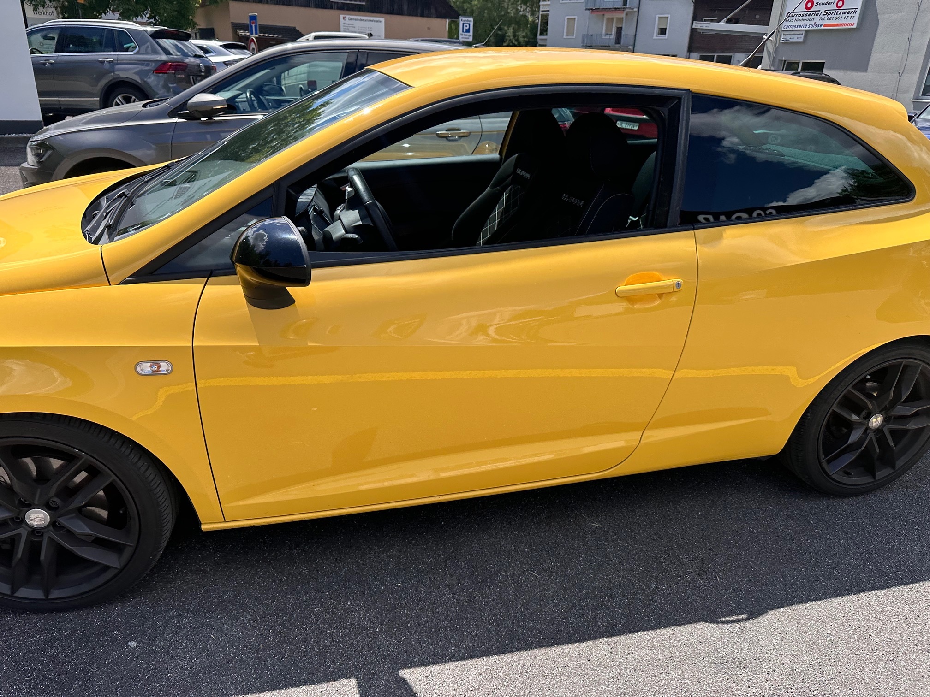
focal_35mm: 24
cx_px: 465
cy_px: 348
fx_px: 645
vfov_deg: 56.8
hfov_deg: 71.6
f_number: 1.78
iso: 80
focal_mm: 6.86
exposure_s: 1/2967
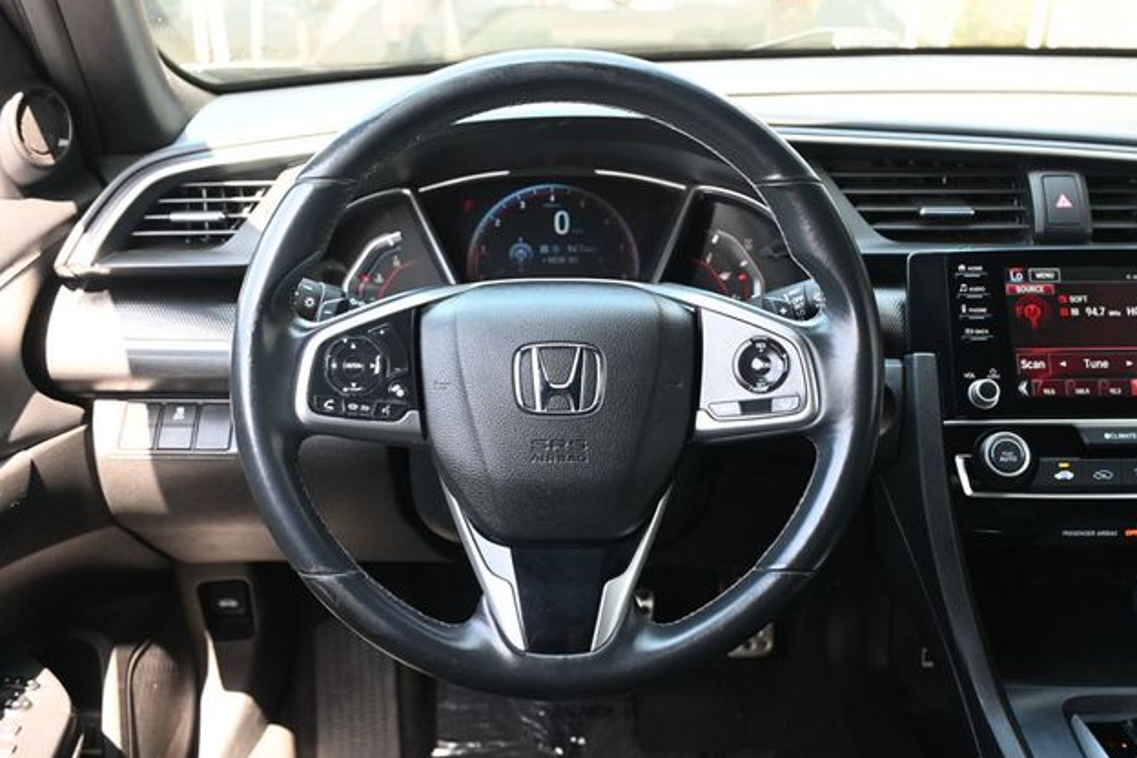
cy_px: 377
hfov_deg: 48.5
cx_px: 565
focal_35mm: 40
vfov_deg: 33.4
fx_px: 1263
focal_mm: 26
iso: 1400
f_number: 4.5
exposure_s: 1/125
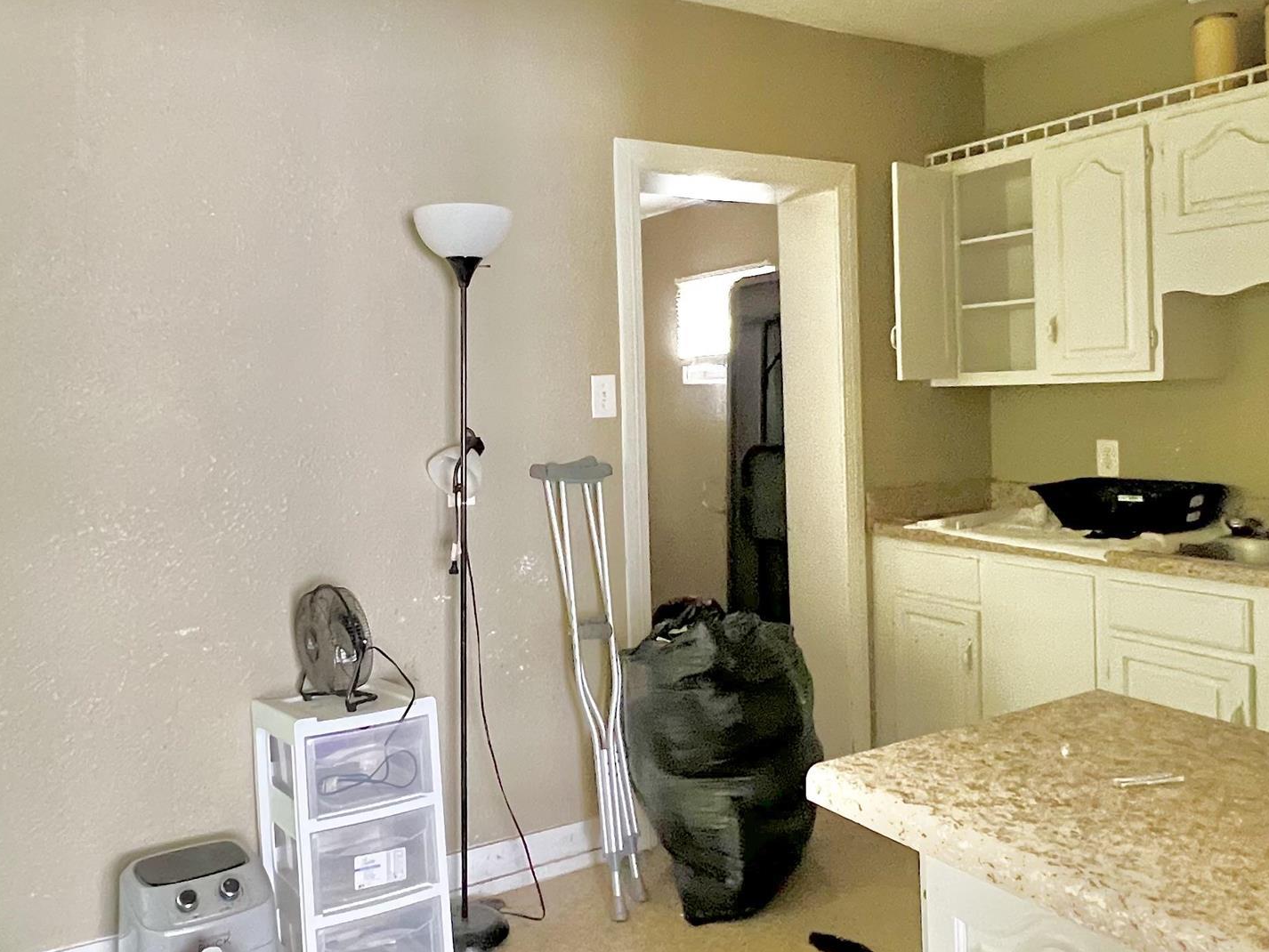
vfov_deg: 49.7
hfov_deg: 63.2
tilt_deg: -1.5
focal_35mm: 28
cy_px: 426
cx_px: 560
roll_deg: +2.1
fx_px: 1027
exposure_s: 1/60
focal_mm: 1.57
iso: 500
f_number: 1.8
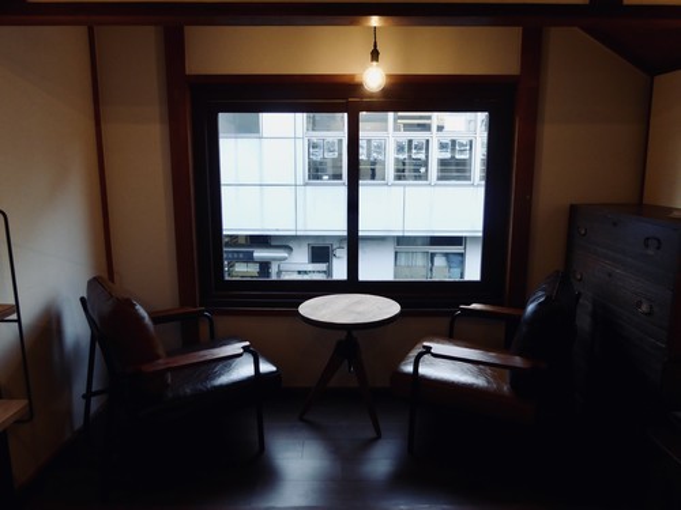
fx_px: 492
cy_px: 255
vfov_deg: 54.9
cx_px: 340
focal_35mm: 25
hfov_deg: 69.4
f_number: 3.3
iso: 200
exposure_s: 1/60
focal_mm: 4.3
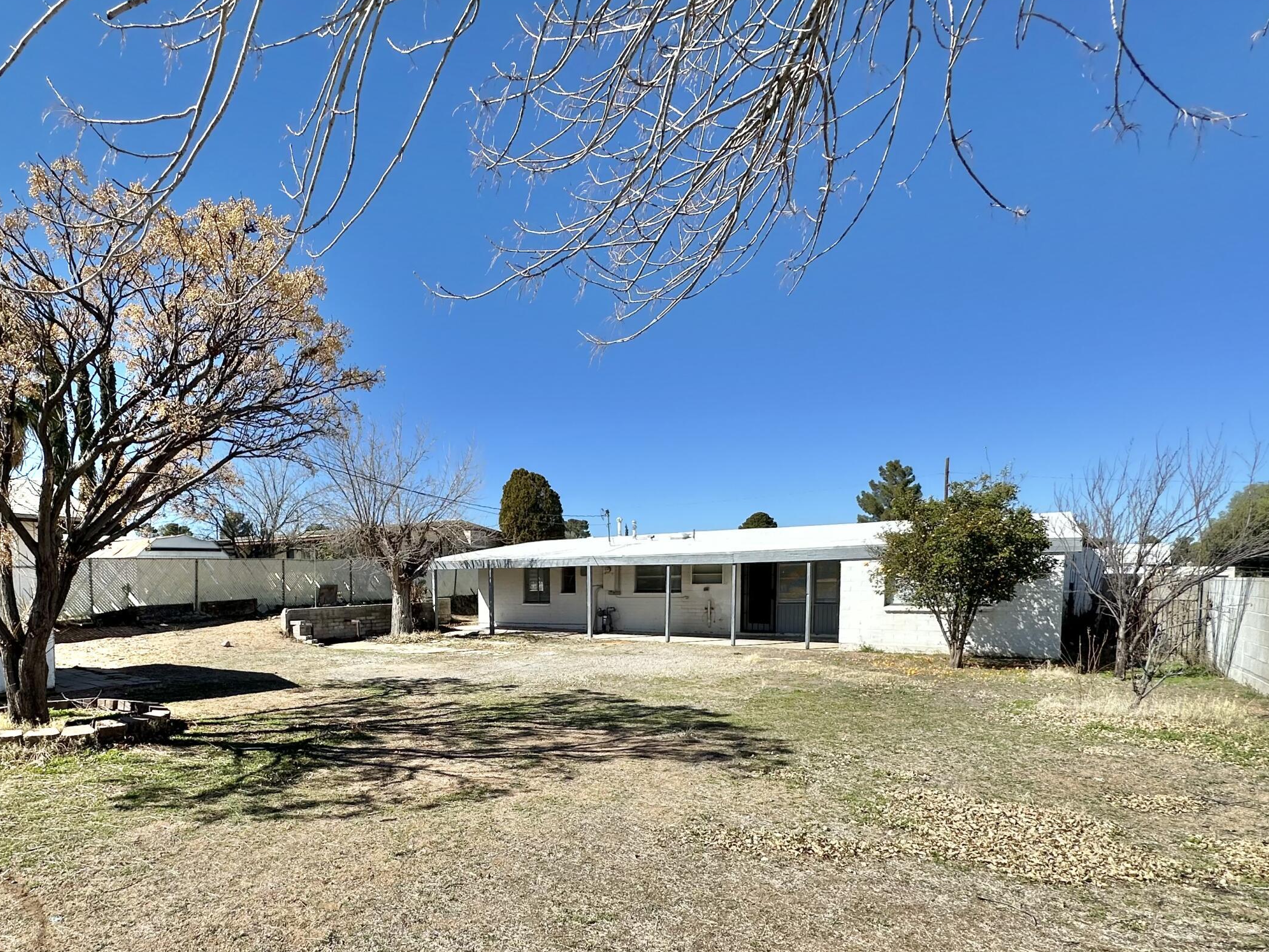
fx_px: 733
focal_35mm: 20
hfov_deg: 79.9
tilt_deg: -3.8
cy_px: 642
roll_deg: +0.8
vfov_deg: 64.1
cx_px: 458
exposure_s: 1/1949
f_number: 2.2
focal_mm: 2.22
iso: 50
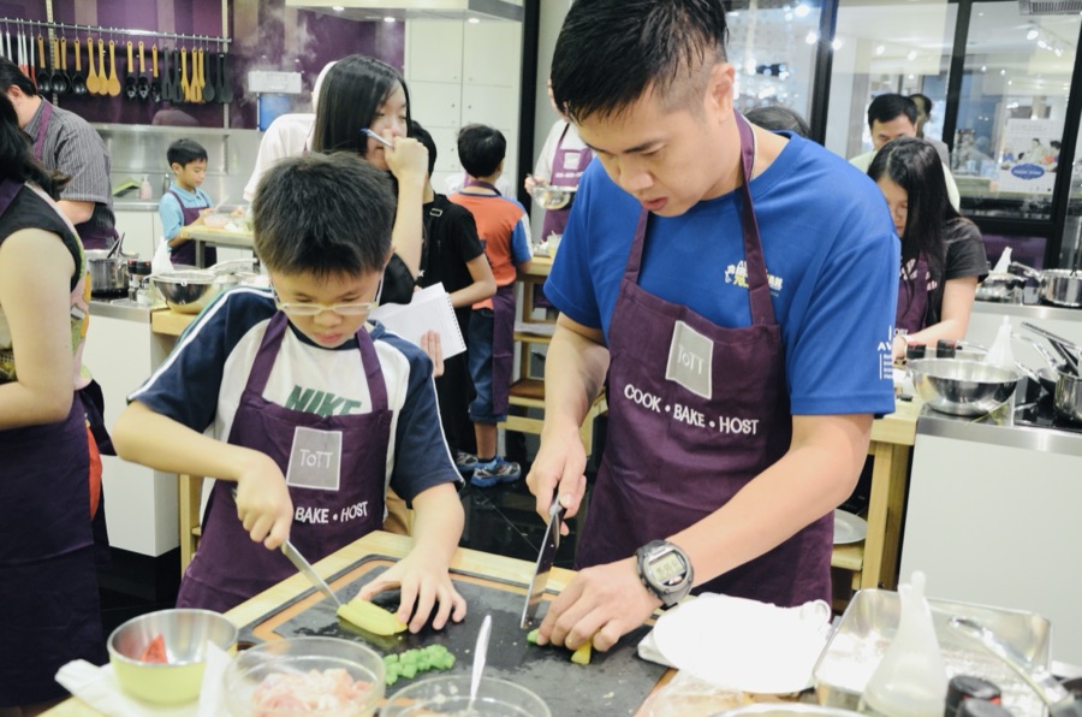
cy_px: 358
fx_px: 1125
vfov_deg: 35.3
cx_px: 541
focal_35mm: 38
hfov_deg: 51.4
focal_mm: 25
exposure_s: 1/30
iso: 2000
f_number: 4.5
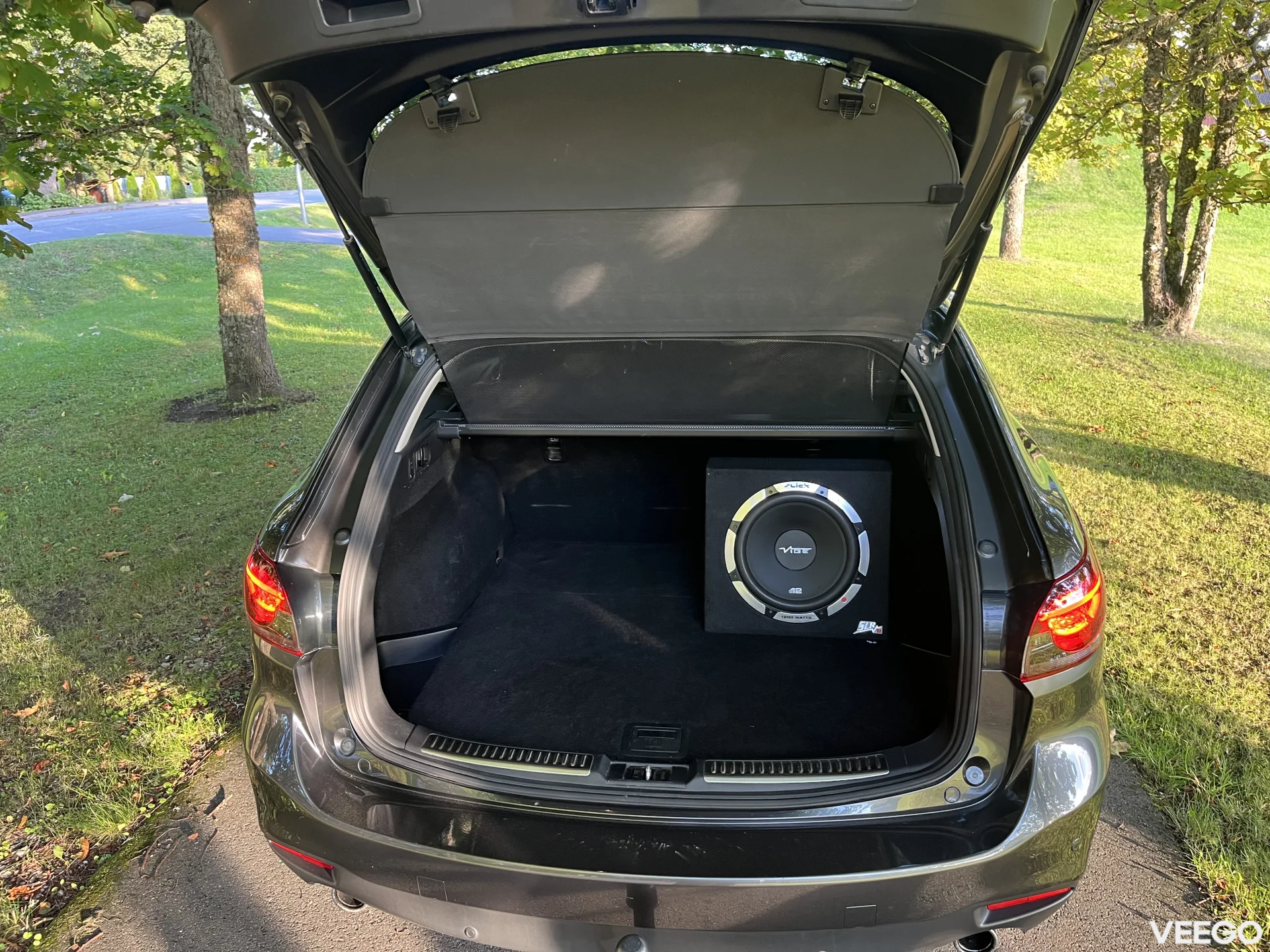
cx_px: 635
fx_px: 954
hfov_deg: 67.3
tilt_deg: -18.7
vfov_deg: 53.1
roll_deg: +3.3
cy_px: 476
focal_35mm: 26
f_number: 1.6
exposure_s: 1/84
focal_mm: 5.1
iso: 125
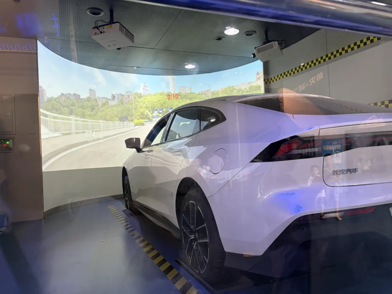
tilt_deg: +2.3
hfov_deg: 67.3
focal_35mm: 26
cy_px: 147
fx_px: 294
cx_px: 196
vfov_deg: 53.1
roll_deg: +2.7
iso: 200
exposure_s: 1/60
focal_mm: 5.96
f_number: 1.6
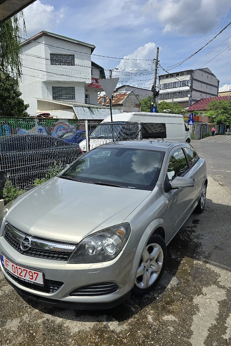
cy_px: 173
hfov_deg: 53.1
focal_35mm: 24
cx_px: 108
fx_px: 231
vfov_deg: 73.7
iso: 12
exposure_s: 1/1111
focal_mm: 6.3
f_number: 1.7
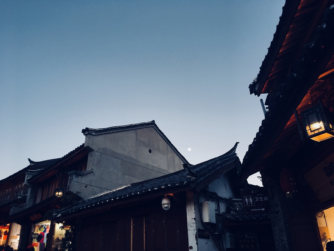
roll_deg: +1.3
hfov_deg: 61.7
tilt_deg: +27.8
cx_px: 167
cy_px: 126
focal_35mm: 29
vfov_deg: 48.2
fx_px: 280
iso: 40
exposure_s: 1/100
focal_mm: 4.15
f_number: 2.2
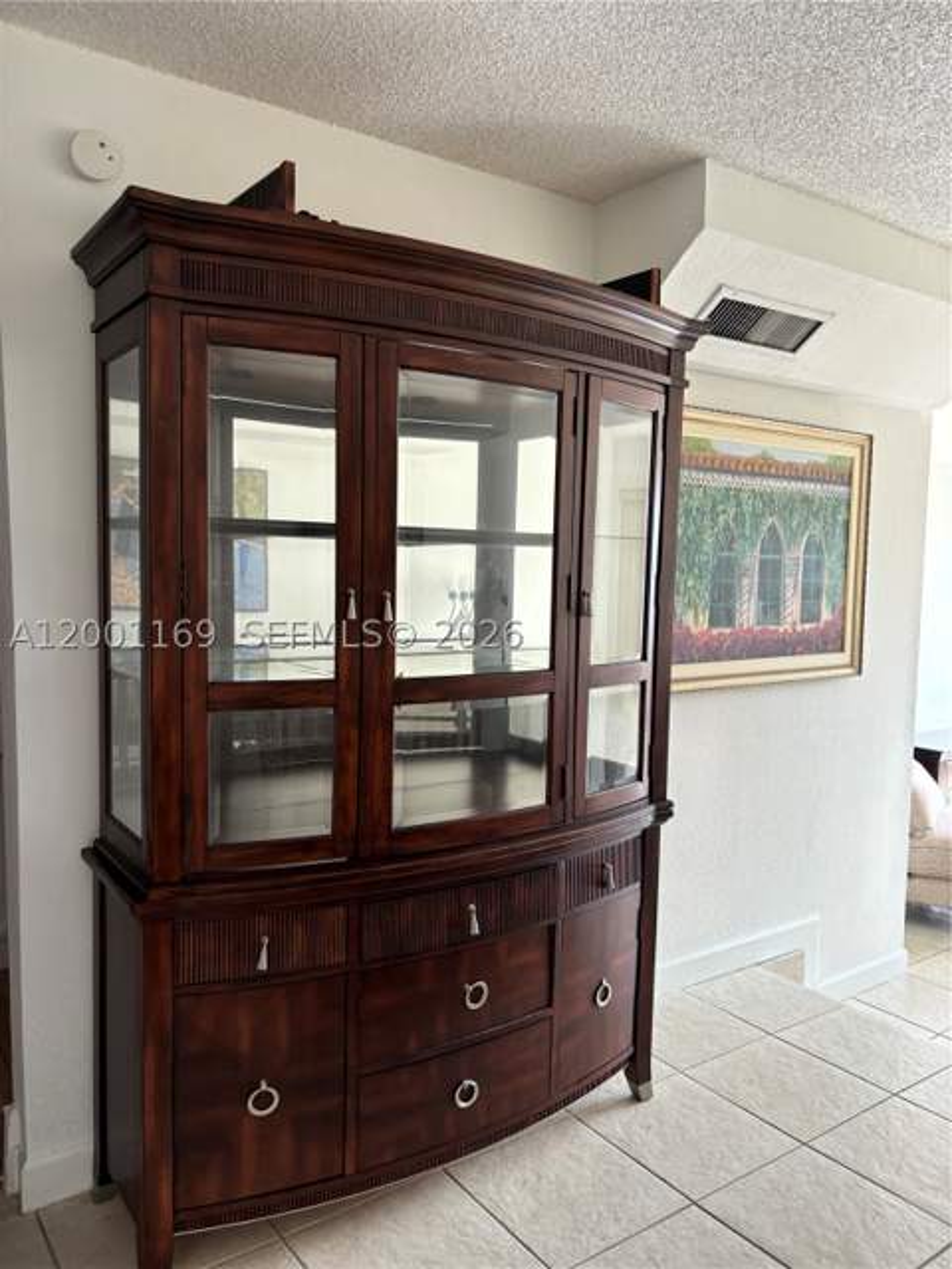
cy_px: 634
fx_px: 953
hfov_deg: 53.1
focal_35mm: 26
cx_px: 476
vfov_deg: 67.3
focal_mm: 5.96
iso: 100
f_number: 1.6
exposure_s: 1/121
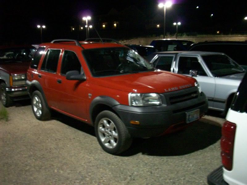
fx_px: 264
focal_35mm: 37
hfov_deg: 50.1
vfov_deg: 38.7
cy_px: 92
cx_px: 124
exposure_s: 1/8
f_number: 2.8
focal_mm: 6.2
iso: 200
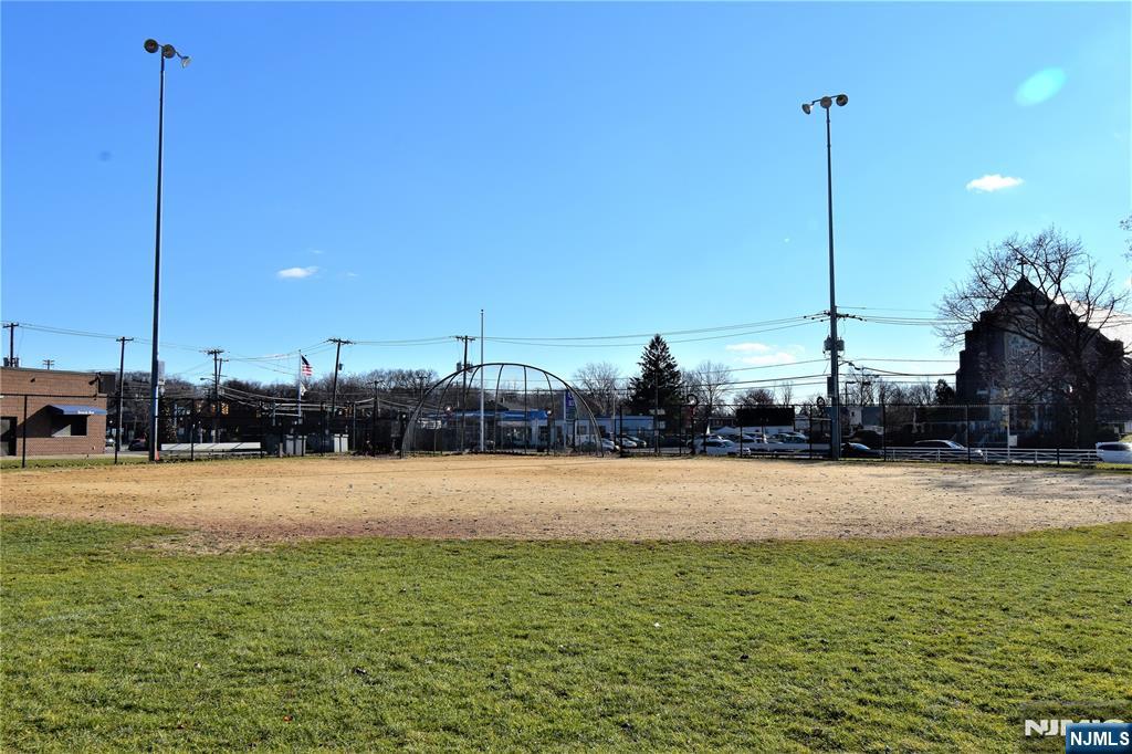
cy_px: 377
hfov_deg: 61.9
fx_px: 943
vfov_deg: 43.6
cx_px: 566
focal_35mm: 30
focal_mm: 20
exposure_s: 1/500
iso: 280
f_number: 11
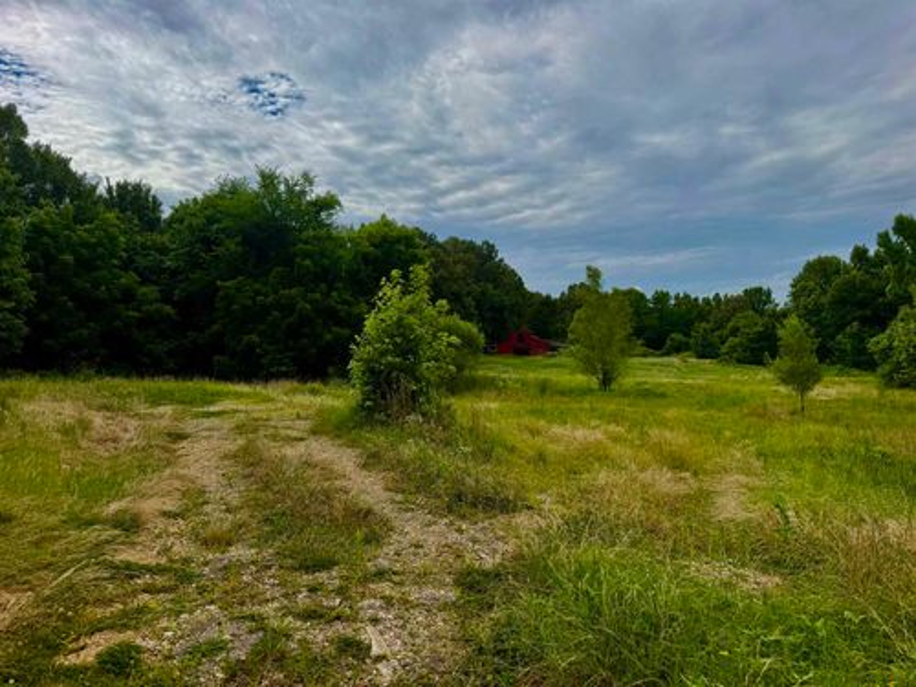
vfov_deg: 56.8
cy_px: 344
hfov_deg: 71.6
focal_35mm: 24
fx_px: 635
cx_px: 458
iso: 80
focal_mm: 6.76
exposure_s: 1/5319
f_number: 1.78
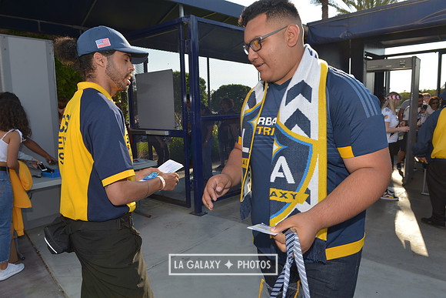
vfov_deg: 53.2
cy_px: 149
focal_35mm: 24
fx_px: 297
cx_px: 223
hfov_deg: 73.7
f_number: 8
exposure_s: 1/125
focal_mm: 24
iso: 100
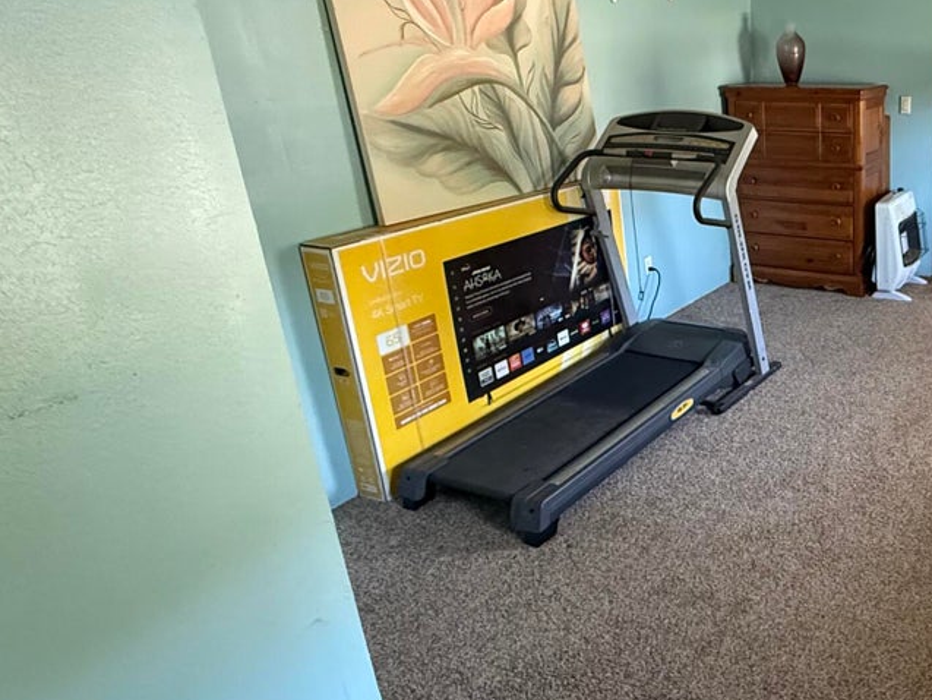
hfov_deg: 52.4
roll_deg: +0.8
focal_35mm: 30
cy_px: 324
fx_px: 808
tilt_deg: -19.1
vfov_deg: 46.8
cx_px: 846
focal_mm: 2.22
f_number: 2.2
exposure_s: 1/60
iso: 800
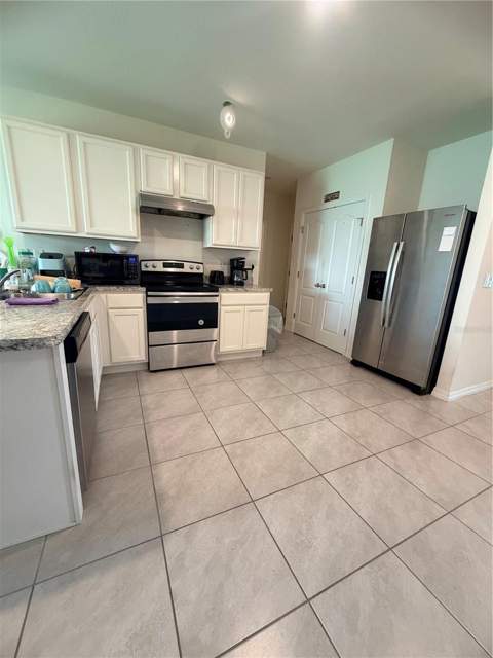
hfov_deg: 85.7
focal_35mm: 14
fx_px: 266
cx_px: 246
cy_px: 329
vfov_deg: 102.1
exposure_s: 1/60
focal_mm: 2.22
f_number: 2.2
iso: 320
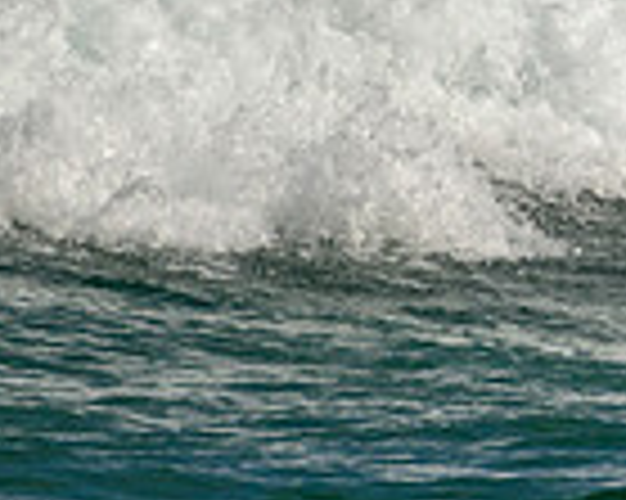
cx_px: 1247
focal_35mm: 3144
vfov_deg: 0.5
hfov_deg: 0.6
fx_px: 58209
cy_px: 20
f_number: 11
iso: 560
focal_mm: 800
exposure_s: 1/2000
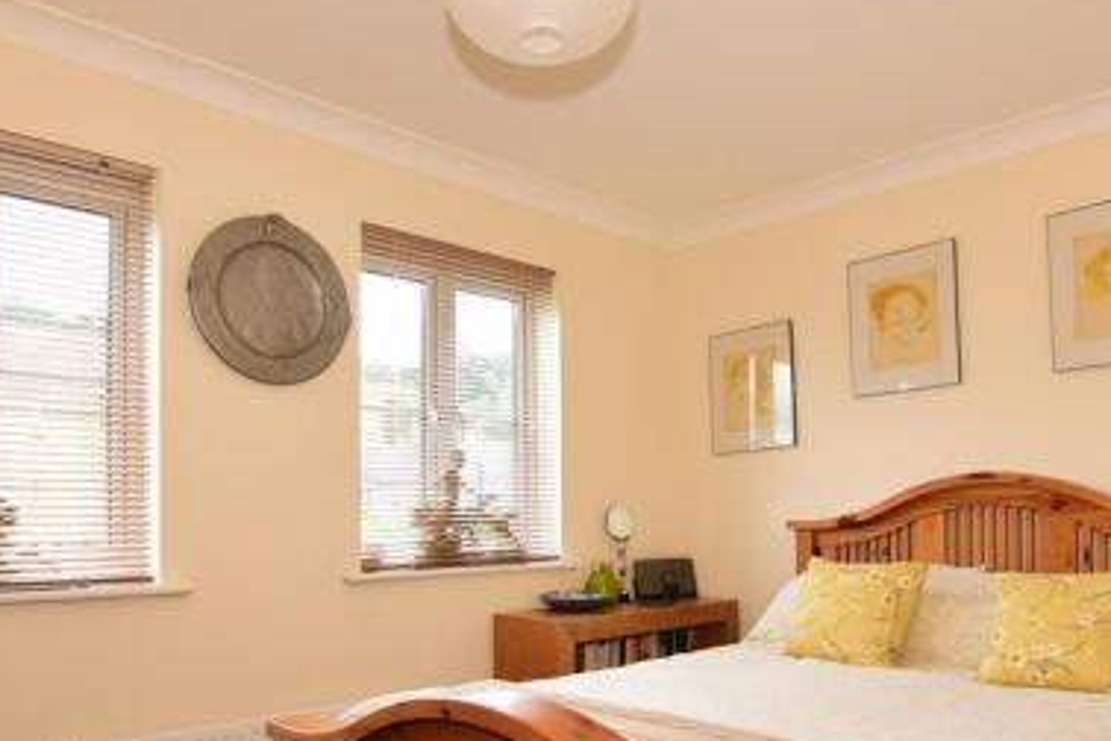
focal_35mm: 26
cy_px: 507
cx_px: 603
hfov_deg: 69.3
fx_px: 802
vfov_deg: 48.5
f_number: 5.6
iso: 400
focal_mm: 10
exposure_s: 1/125
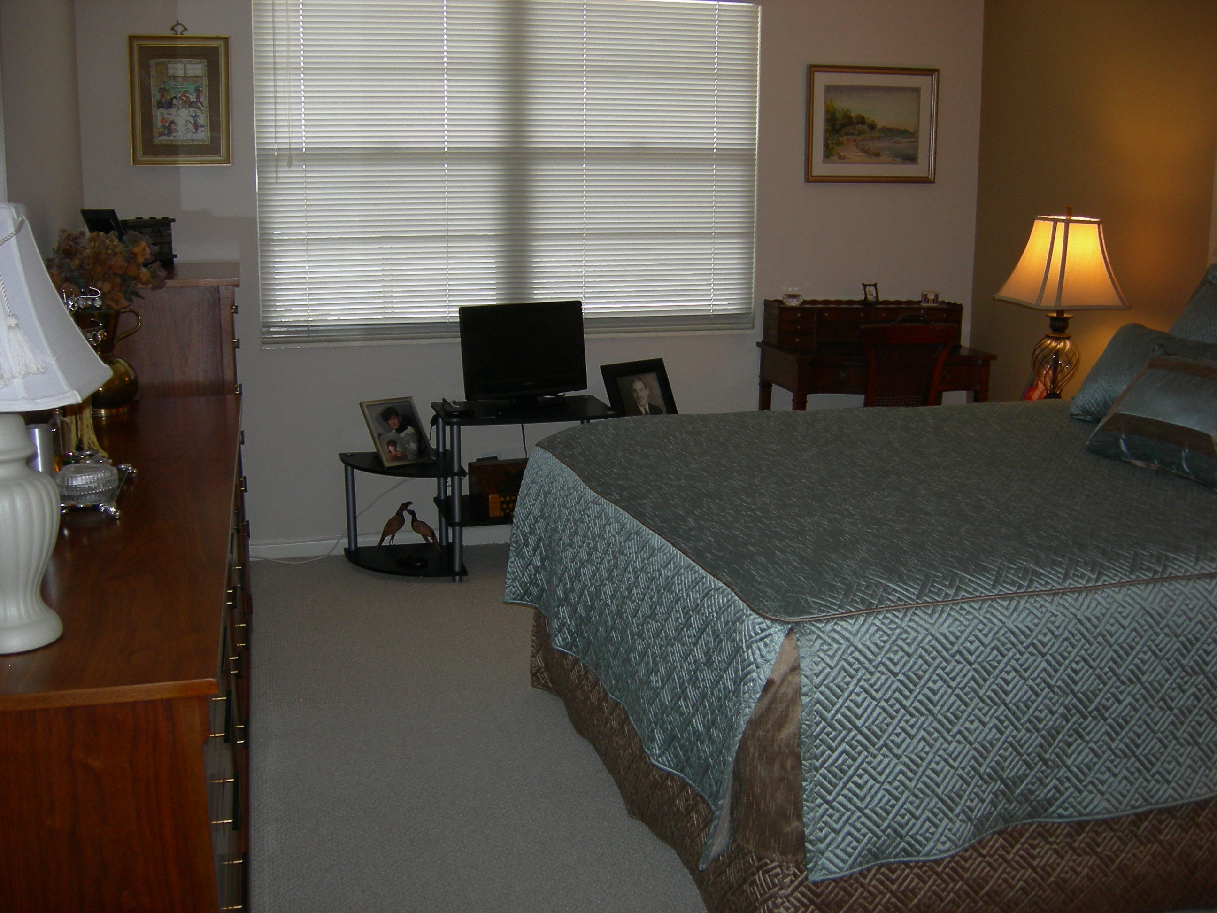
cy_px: 456
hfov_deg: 51.4
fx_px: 1266
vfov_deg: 39.7
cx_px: 608
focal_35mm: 36
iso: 64
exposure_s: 1/60.1
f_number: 2.7
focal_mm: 7.5
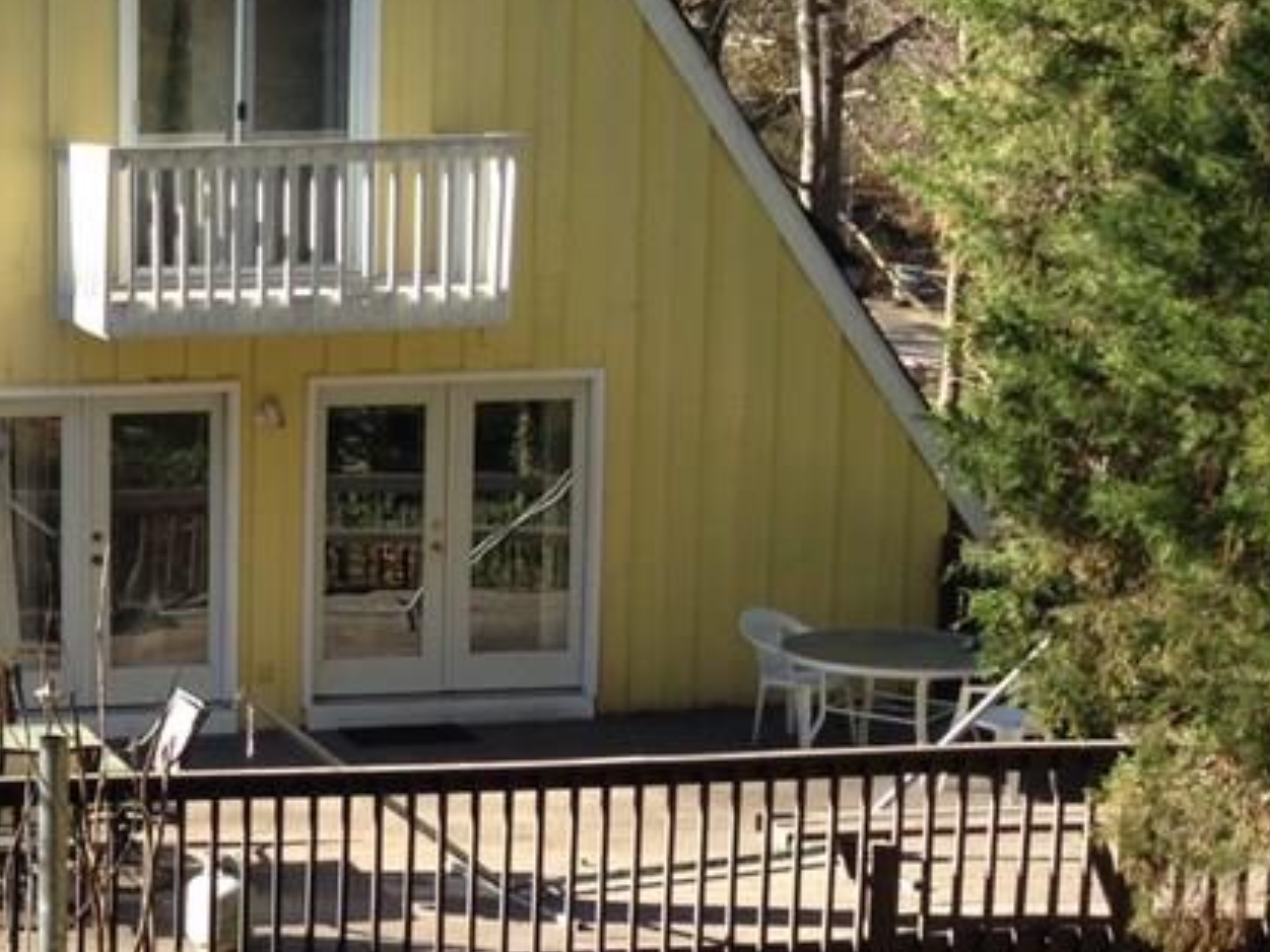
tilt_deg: -7.8
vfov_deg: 18.2
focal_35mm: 81
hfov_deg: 22.3
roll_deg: +1.2
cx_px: -247
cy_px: 465
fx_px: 2973
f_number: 2.4
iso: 50
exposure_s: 1/261
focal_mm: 4.12
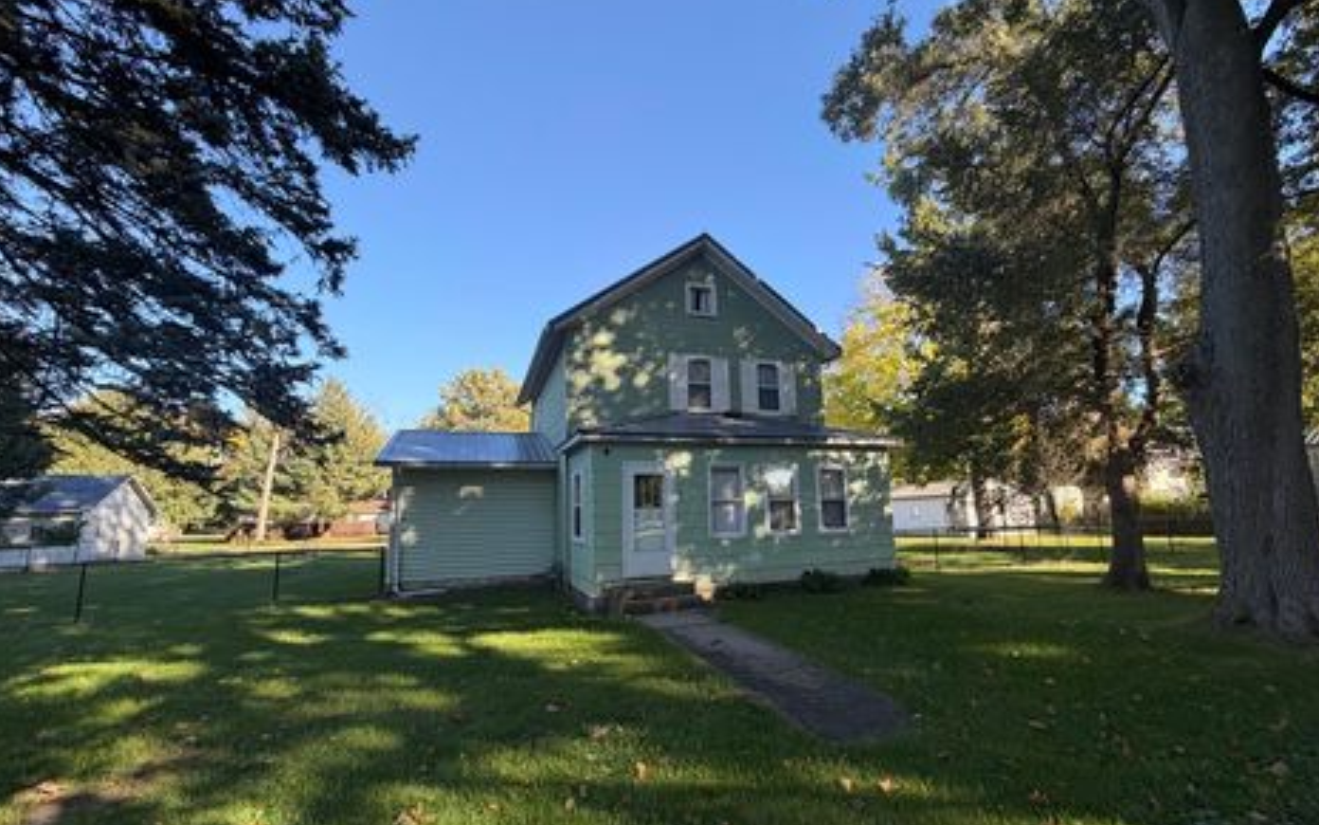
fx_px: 575
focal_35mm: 16
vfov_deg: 71.2
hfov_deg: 97.7
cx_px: 694
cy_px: 425
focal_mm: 2.22
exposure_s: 1/451
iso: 64
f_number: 2.2
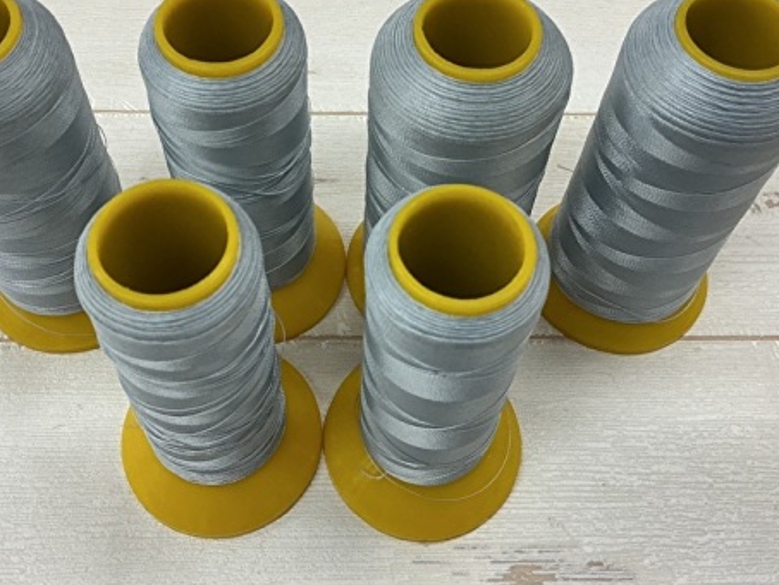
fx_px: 923
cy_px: 246
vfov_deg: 35.1
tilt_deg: -58.1
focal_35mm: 41
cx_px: 358
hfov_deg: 45.7
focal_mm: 3
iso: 50
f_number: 1.8
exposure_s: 1/60
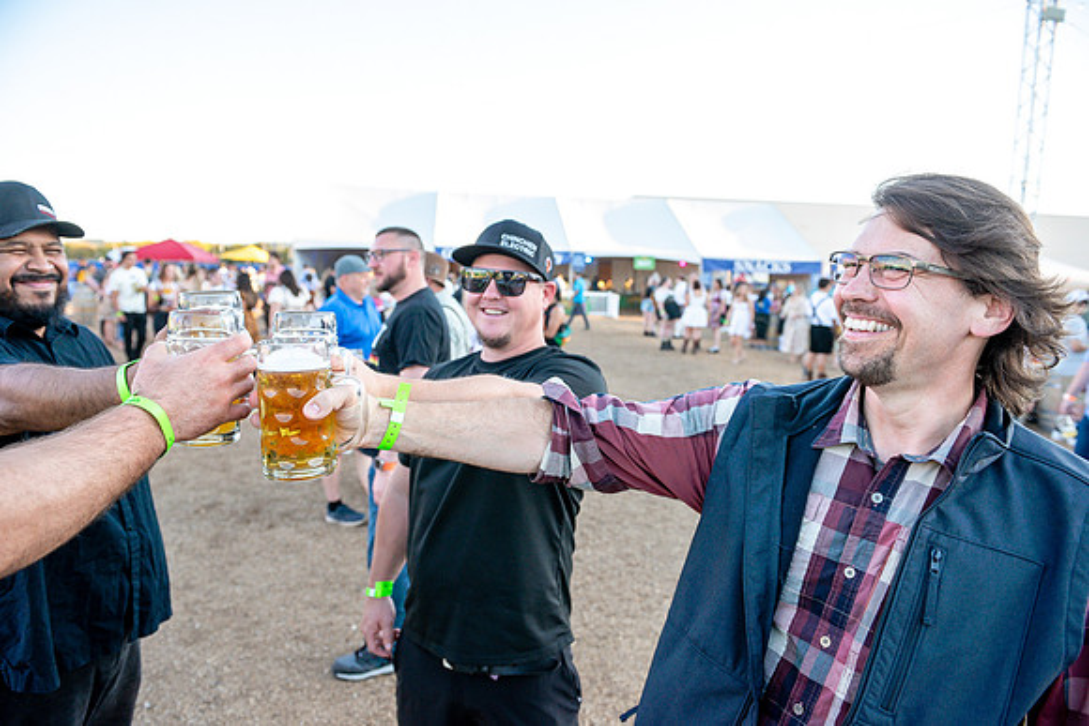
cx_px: 544
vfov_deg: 53.2
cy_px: 363
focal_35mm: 24
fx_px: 726
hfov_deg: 73.7
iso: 640
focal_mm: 24
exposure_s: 1/800
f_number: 4
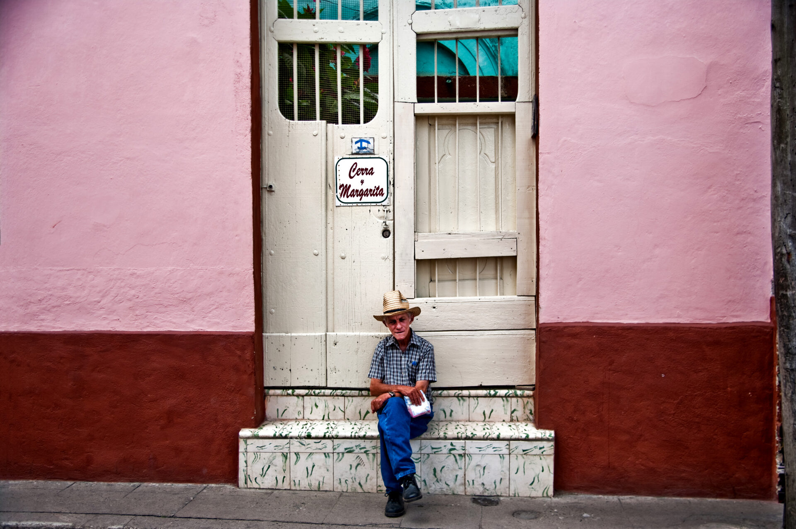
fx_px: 891
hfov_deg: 48.2
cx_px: 398
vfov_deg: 33.1
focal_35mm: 40
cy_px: 264
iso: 100
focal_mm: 26.88
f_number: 5.6
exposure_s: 1/125
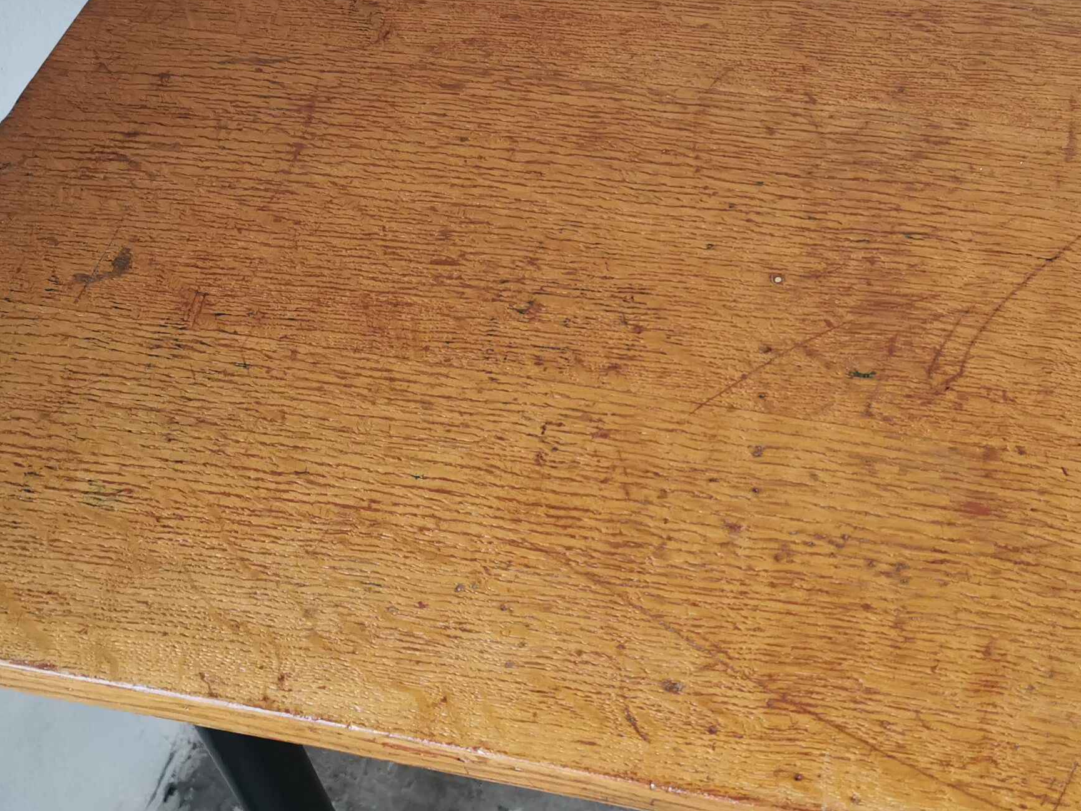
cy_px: 257
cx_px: 789
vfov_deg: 25.5
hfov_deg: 33.2
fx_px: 1780
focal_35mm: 57
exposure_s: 1/60
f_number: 1.6
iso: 125
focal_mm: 5.56
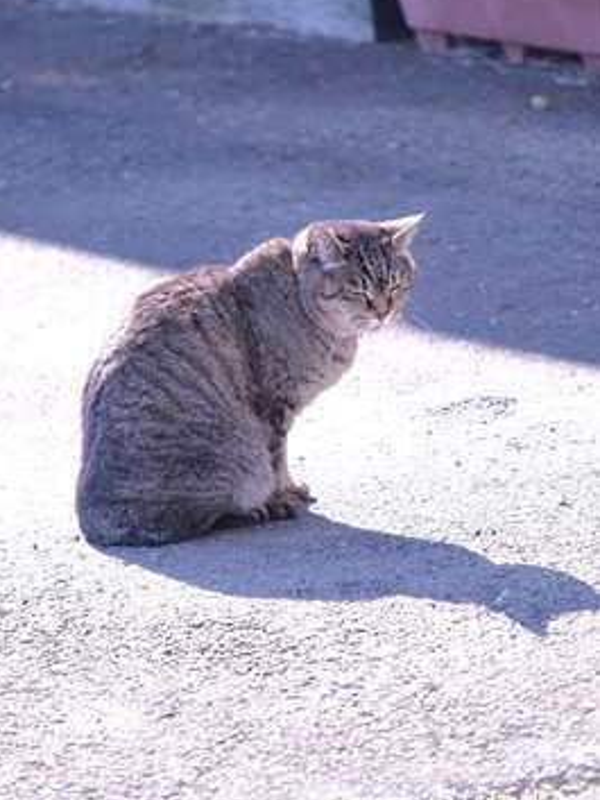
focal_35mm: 180
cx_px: 300
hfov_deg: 8.3
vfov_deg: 11.0
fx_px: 4157
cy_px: 401
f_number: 5.6
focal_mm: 110
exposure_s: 1/60
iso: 200
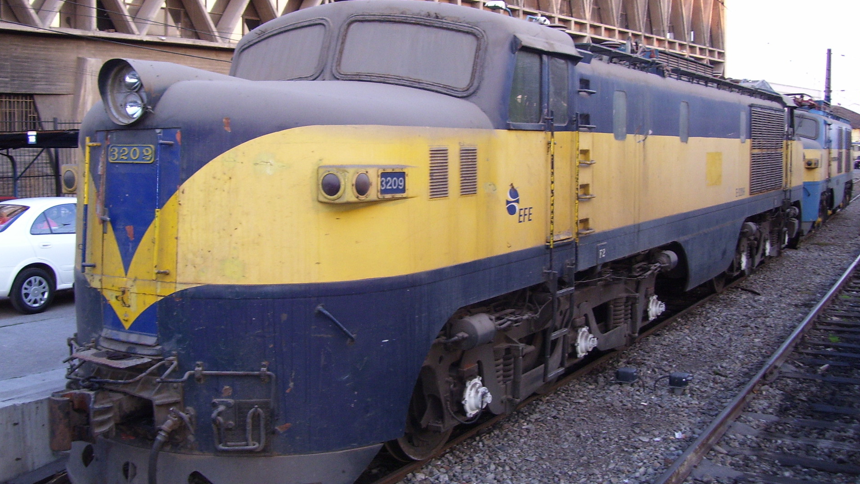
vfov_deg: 29.0
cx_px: 426
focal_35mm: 41
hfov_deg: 49.4
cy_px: 202
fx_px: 935
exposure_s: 1/60
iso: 125
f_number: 2.7
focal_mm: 6
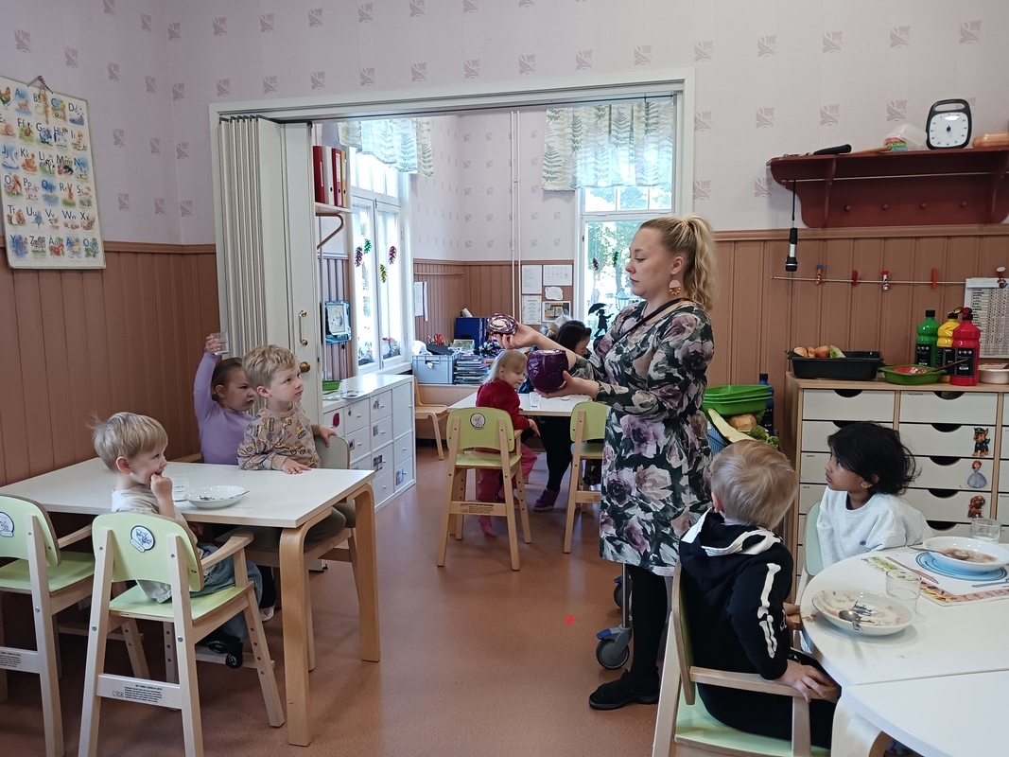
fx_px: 787
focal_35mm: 27
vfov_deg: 51.3
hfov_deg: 65.3
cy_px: 378
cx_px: 504
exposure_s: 1/33.3
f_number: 1.8
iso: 200
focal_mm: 4
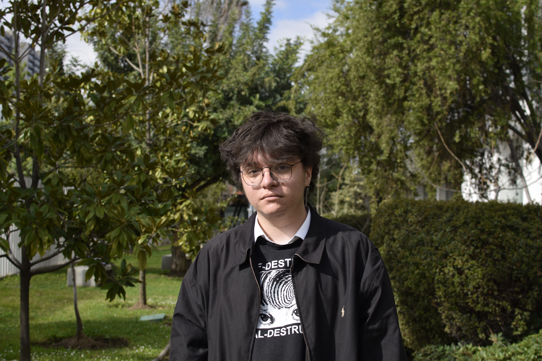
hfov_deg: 37.9
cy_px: 180
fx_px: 790
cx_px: 271
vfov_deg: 25.8
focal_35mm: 52
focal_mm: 35
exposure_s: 1/640
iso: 100
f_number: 4.5
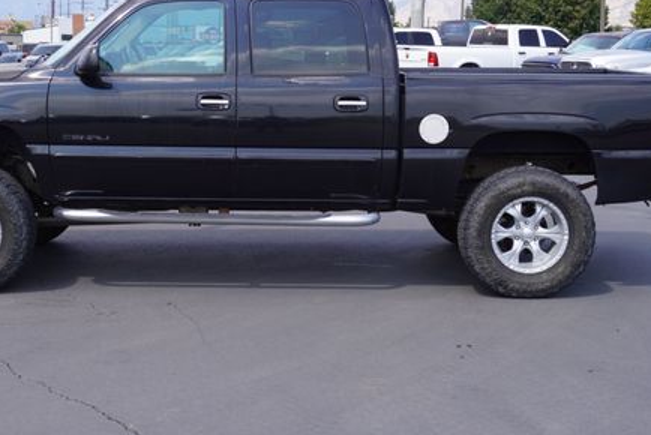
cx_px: 262
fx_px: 1081
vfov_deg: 22.7
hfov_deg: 33.4
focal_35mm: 60
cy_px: 192
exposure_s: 1/100
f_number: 8
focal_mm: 27
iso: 100
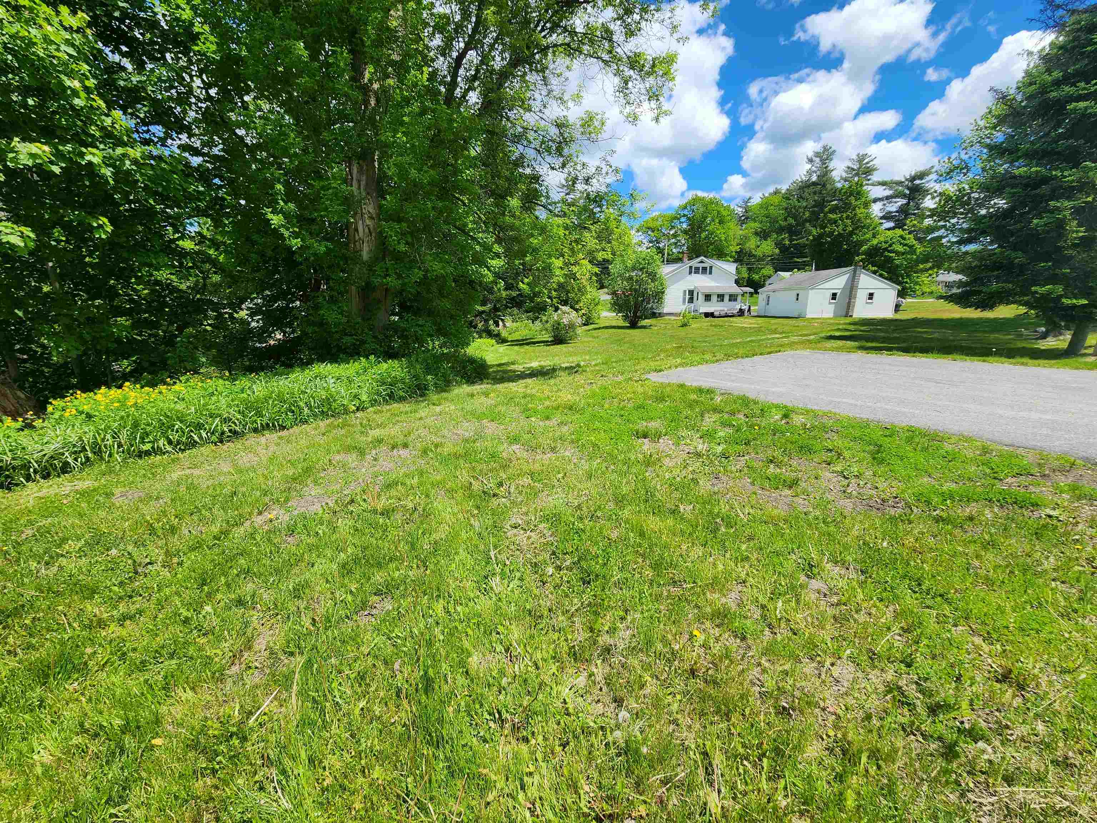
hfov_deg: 106.2
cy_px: 412
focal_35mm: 13
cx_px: 548
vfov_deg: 89.9
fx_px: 412
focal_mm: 2.2
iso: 50
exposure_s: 1/1714
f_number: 2.2
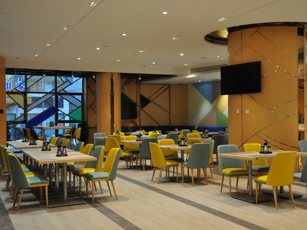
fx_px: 408
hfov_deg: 41.2
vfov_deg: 31.5
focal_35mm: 46
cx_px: 170
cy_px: 115
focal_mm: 28
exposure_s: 1/125
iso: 2000
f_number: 5.6
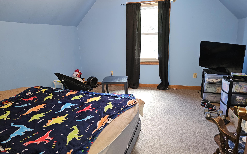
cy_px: 76
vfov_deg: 49.3
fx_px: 168
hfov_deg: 72.6
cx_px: 124
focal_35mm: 25
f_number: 1.7
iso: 125
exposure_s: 1/9.99
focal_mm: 6.3
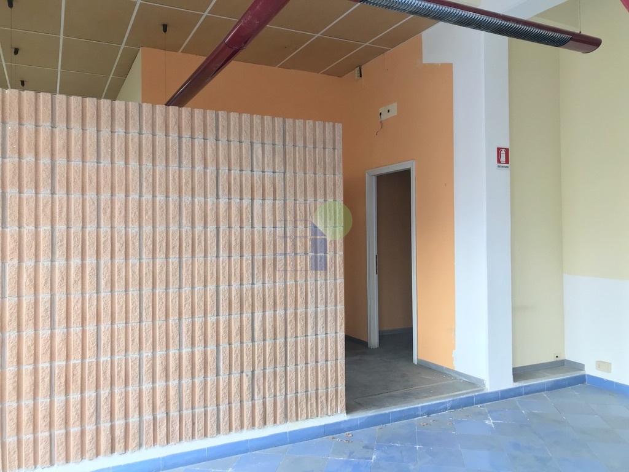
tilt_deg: +4.3
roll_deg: +0.8
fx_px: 509
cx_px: 314
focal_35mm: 28
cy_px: 236
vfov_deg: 49.7
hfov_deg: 63.4
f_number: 1.8
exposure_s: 1/33
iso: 25
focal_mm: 3.99
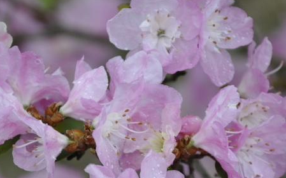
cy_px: 157
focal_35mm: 267
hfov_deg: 7.9
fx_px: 2080
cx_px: 146
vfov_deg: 4.9
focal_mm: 98
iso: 800
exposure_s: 1/60
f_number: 5.6
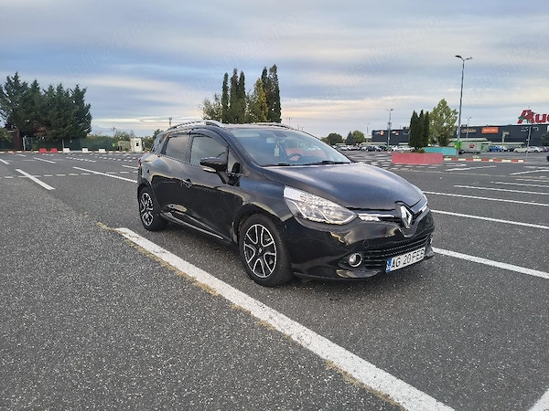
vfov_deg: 56.8
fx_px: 381
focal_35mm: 24
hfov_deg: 71.6
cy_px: 206
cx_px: 274
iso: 100
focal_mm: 5.56
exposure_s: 1/106
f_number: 1.8
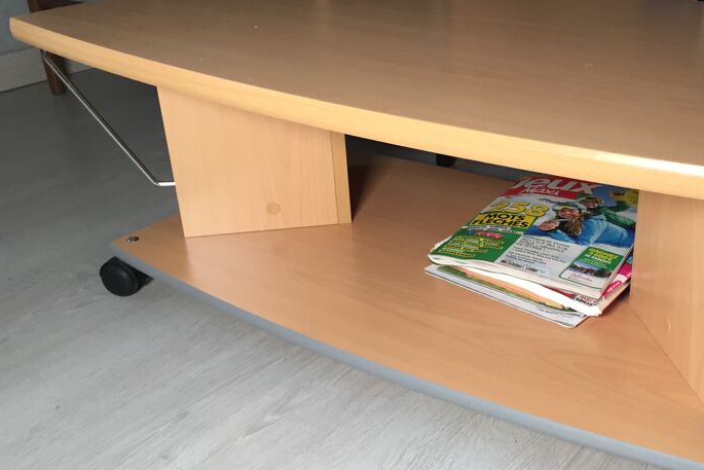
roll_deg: +0.9
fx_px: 861
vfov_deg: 30.5
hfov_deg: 43.6
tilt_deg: -28.9
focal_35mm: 44
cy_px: 280
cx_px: 494
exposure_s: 1/33
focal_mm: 4.15
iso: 80
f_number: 2.2
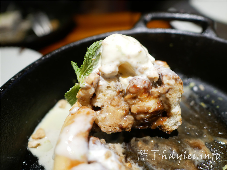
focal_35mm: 30
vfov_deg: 46.8
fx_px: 197
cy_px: 85
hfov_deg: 60.0
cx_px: 114
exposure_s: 1/60
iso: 640
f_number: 1.7
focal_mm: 15
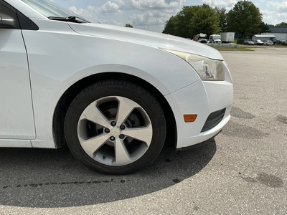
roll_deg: +0.5
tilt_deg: -13.4
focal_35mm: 28
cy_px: 108
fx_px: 232
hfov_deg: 63.4
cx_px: 144
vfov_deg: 49.7
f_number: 1.8
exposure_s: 1/2959
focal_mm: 3
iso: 25
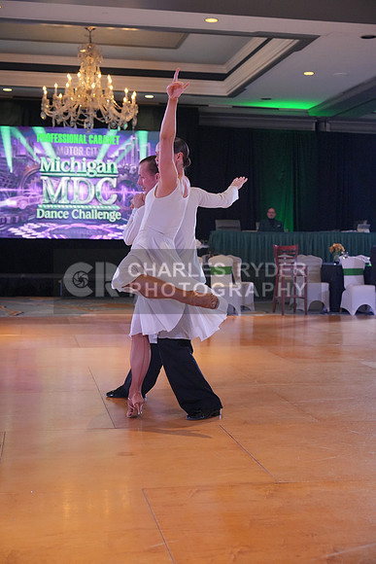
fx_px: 814
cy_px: 282
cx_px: 188
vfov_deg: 38.2
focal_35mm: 52
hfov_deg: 26.0
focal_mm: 52
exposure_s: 1/400
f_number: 4
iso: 3200
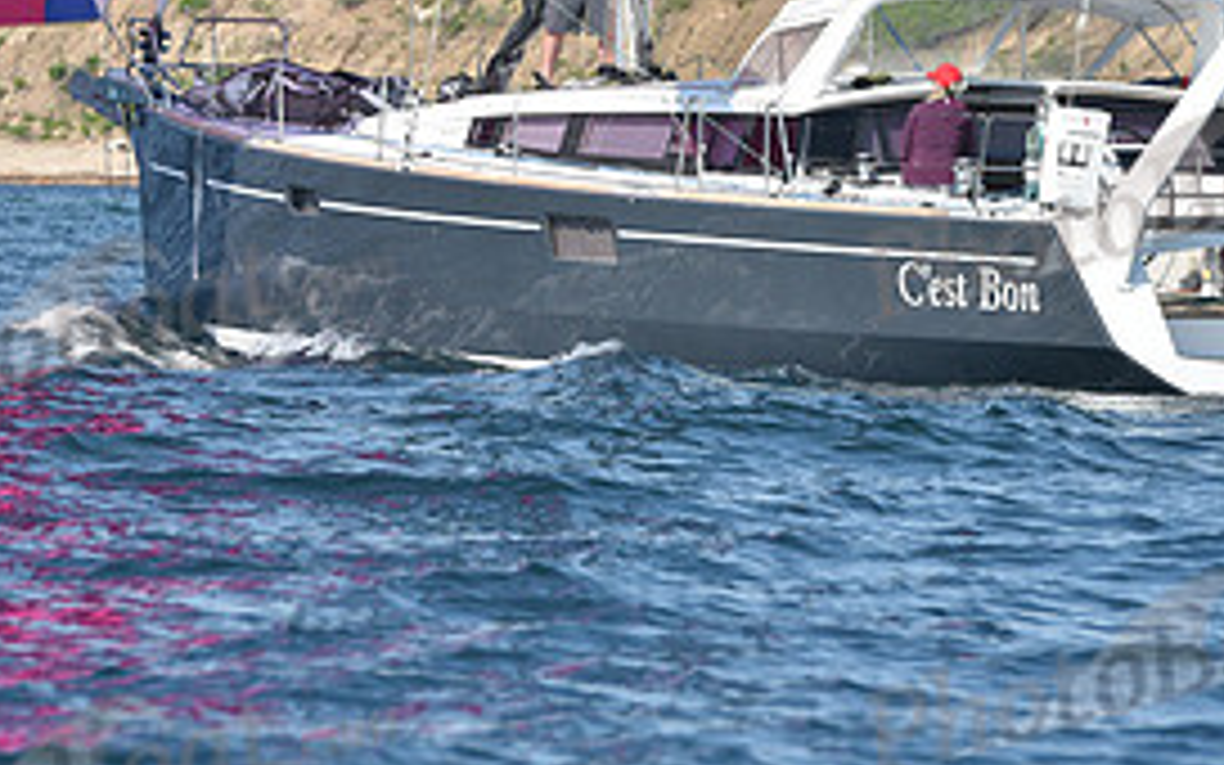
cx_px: 634
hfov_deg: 4.8
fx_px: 14477
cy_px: 34
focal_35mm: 434
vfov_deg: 3.0
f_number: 8
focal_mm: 200
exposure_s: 1/1250
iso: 320
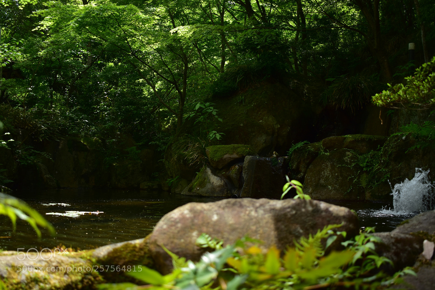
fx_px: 489
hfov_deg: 47.9
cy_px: 145
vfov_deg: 33.0
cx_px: 218
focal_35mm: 40
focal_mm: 27
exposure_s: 1/160
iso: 100
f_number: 4
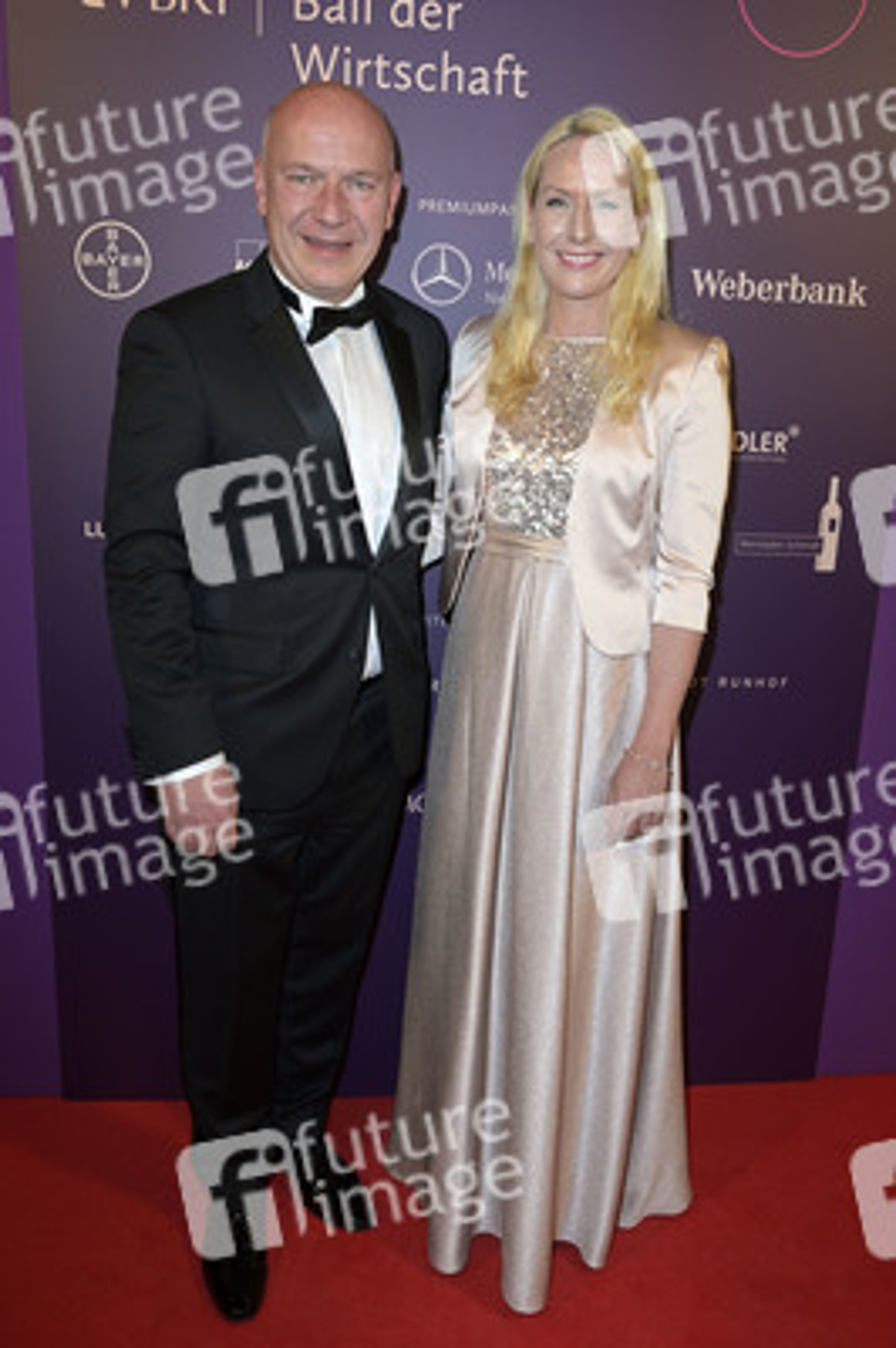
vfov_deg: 63.7
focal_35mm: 29
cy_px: 674
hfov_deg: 44.9
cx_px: 448
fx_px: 1084
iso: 640
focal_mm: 29
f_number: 5.6
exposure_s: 1/250
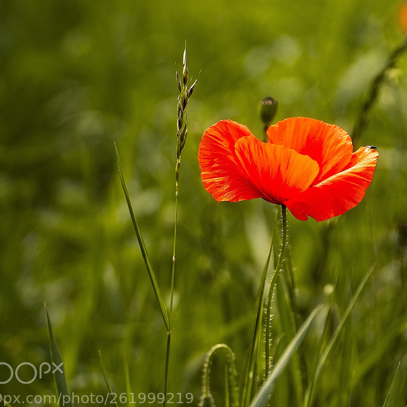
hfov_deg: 10.6
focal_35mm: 164
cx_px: 325
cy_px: 183
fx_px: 2179
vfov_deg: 10.7
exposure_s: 1/1000
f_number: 4
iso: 100
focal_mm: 69
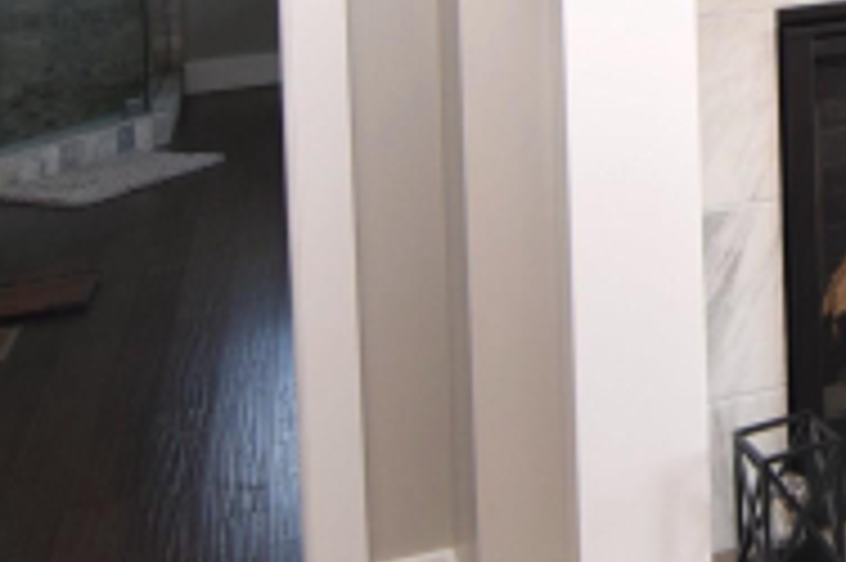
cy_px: -288
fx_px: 1550
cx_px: 1188
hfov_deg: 25.0
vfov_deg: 18.2
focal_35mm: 66
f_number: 5.6
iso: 450
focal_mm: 11
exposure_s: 1/125
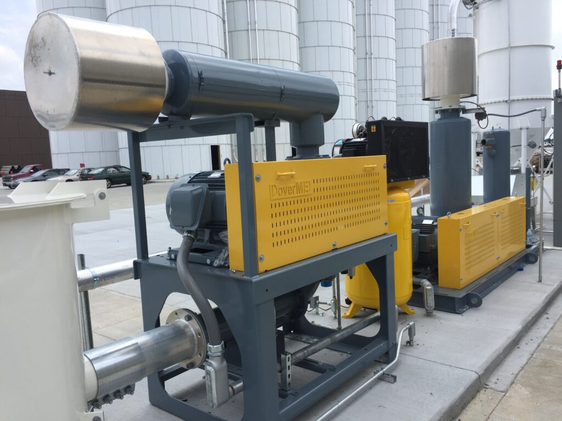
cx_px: 281
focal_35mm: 29
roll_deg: +2.4
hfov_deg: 61.7
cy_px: 210
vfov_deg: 48.2
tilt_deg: -8.4
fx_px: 471
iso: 32
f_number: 2.2
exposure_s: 1/1464
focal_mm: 4.15
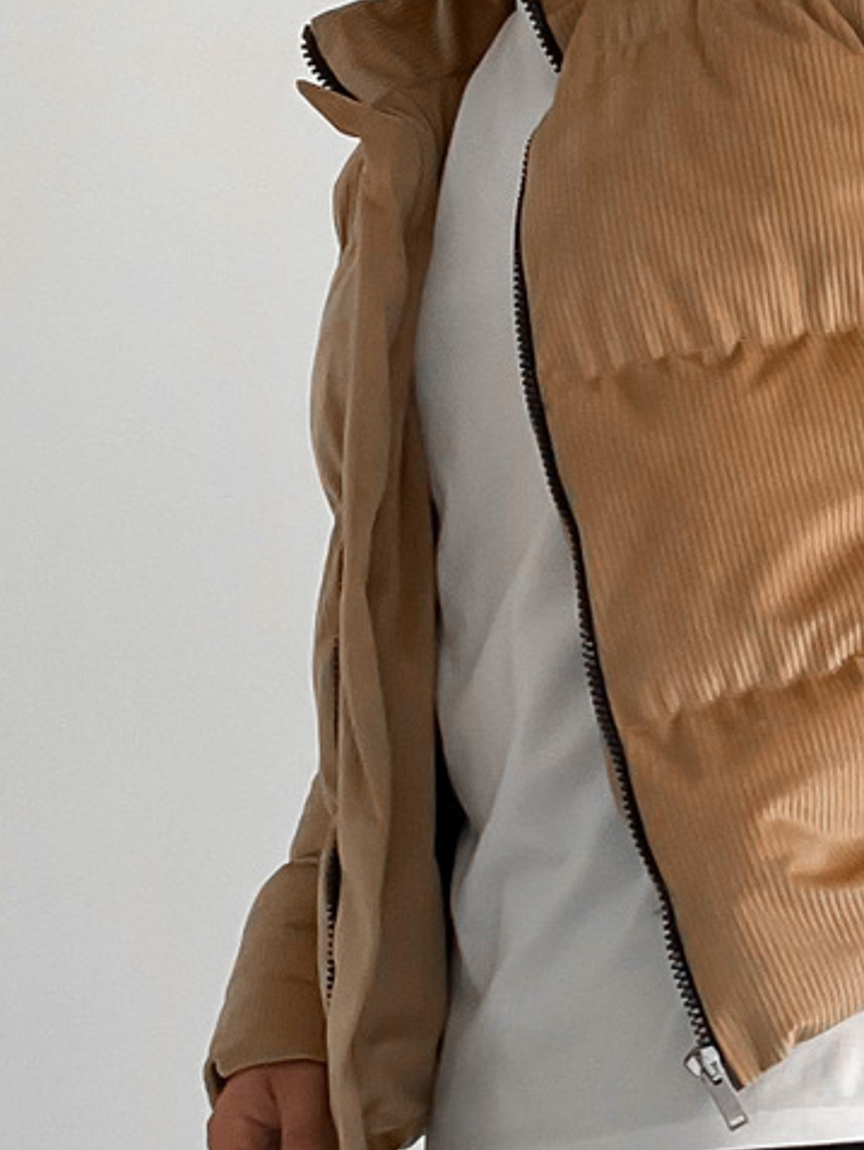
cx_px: 1177
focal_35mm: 97
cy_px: 1018
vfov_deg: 19.9
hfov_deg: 14.5
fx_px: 3225
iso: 64
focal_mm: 3
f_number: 1.8
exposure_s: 1/70
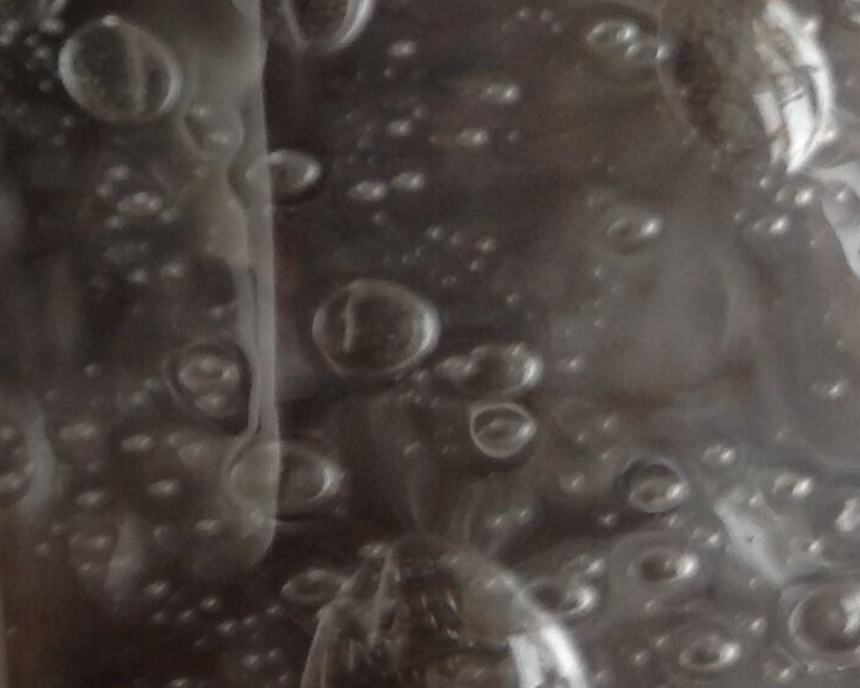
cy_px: -204
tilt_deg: -76.7
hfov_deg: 14.3
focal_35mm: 124
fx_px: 3155
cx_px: -487
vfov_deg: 12.1
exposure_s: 1/15
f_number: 2.4
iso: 64
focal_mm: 4.28
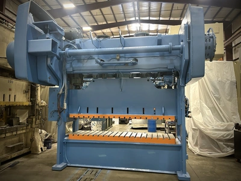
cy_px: 90
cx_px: 120
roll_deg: +0.1
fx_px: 181
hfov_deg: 67.3
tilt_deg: +3.9
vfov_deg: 53.1
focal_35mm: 26
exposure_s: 1/40
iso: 400
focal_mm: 5.7
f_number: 1.5
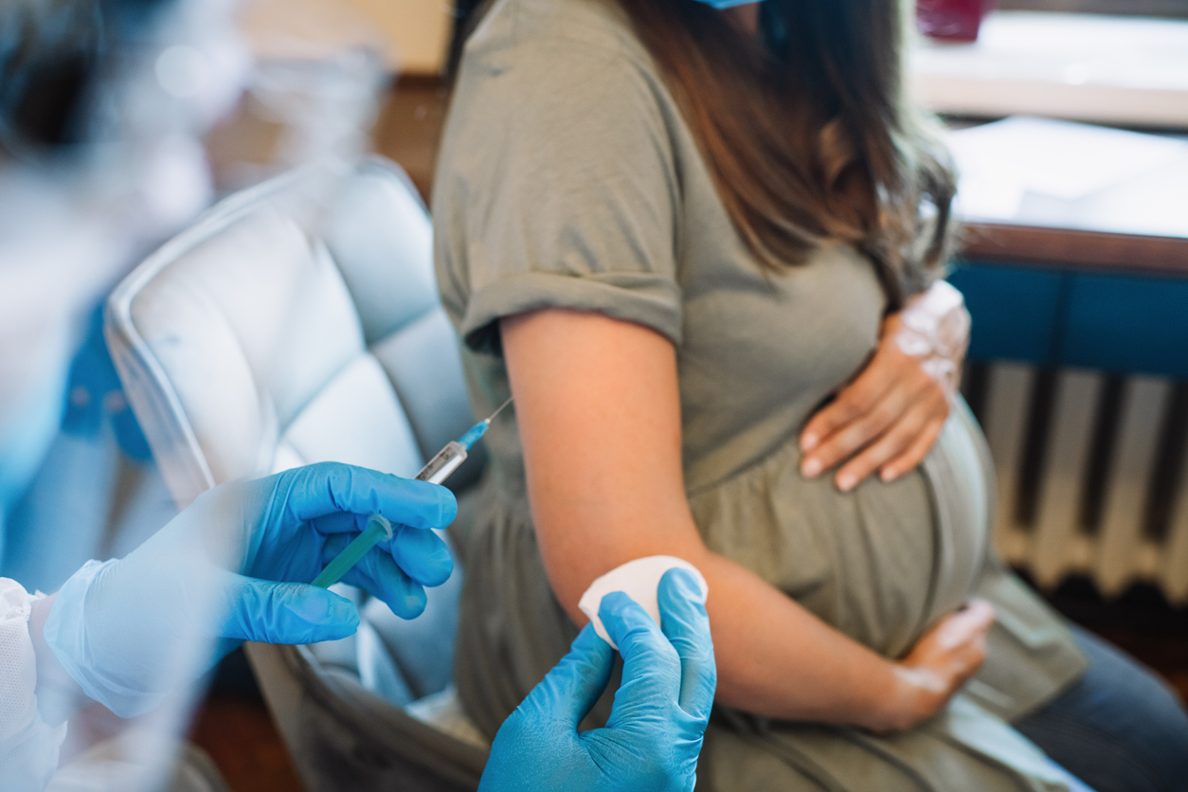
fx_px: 1155
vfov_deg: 37.9
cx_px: 594
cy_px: 396
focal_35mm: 35
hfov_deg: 54.4
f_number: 3.2
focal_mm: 35
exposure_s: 1/100
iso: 500
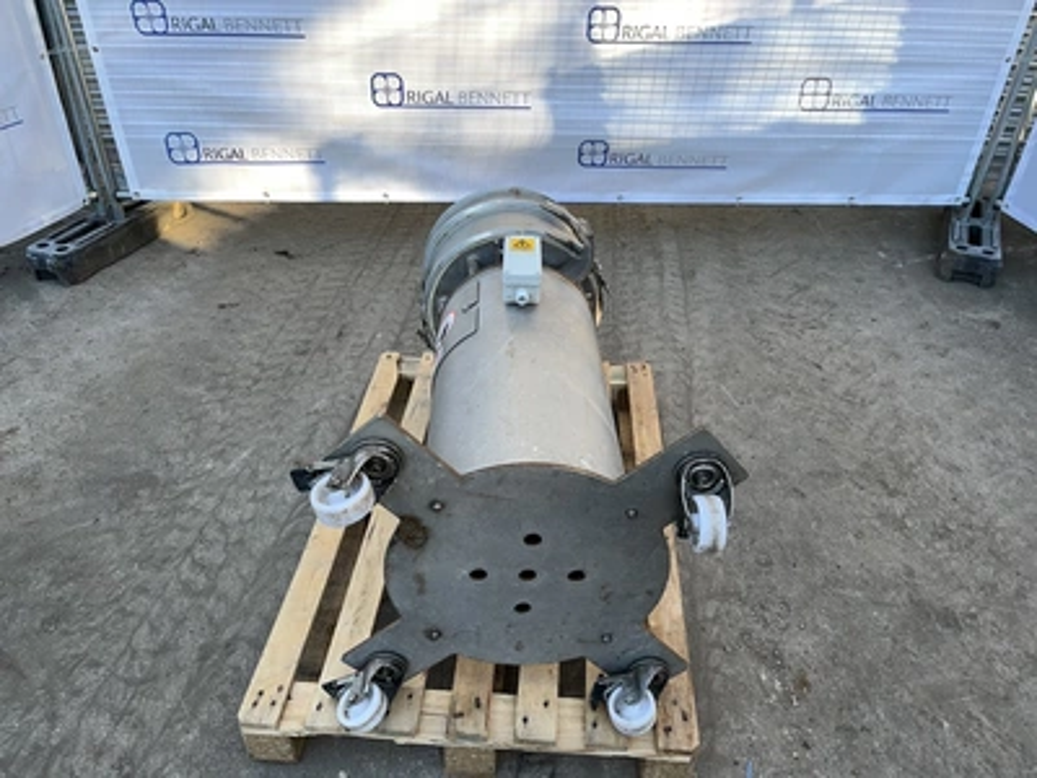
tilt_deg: -31.9
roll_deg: -0.9
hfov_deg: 67.3
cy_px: 389
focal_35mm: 26
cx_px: 518
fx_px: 779
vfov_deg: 53.1
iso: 40
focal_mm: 5.1
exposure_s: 1/230
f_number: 1.6
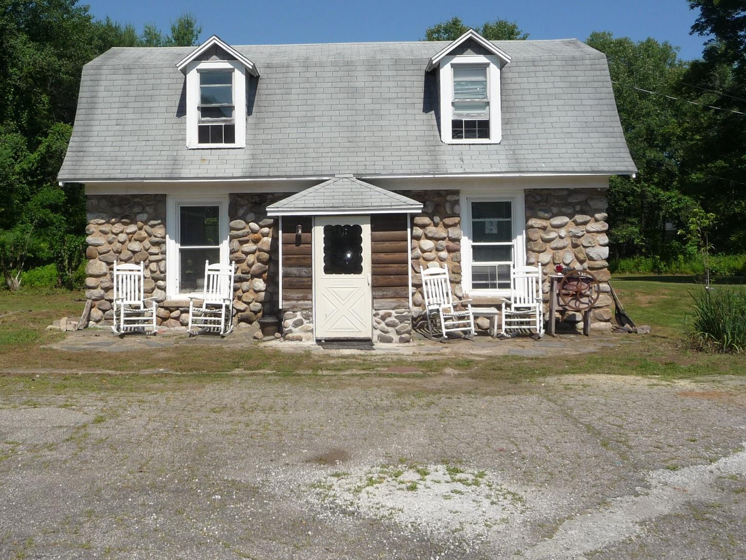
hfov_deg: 48.8
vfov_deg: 37.5
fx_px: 819
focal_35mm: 38
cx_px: 312
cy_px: 205
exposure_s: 1/320
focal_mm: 4.7
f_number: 8
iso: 100
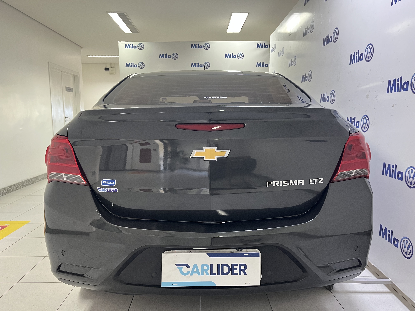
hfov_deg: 67.3
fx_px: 312
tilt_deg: -6.9
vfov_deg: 53.1
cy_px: 156
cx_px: 208
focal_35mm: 26
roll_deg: +0.8
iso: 320
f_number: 1.6
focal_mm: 5.1
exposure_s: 1/60
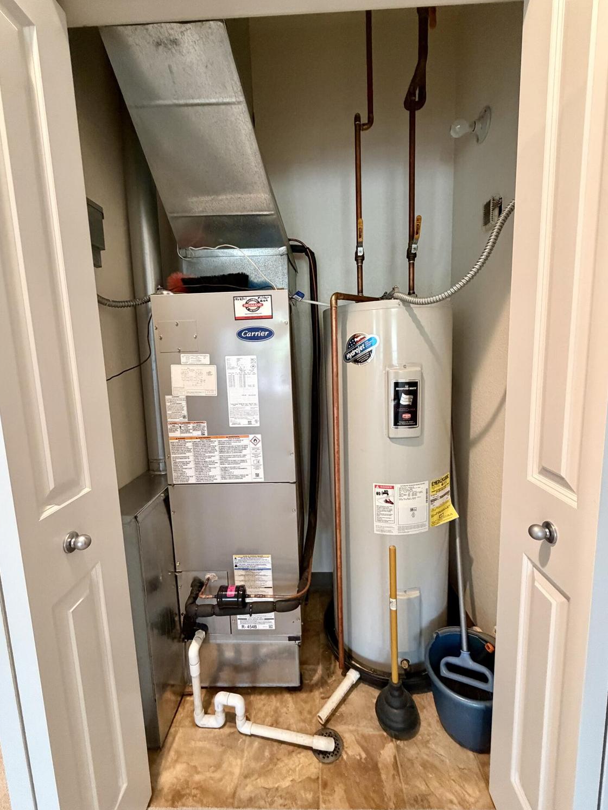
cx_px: 308
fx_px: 351
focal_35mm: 15
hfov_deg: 81.7
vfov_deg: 98.2
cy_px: 406
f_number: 2.2
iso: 500
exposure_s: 1/60
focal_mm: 2.22
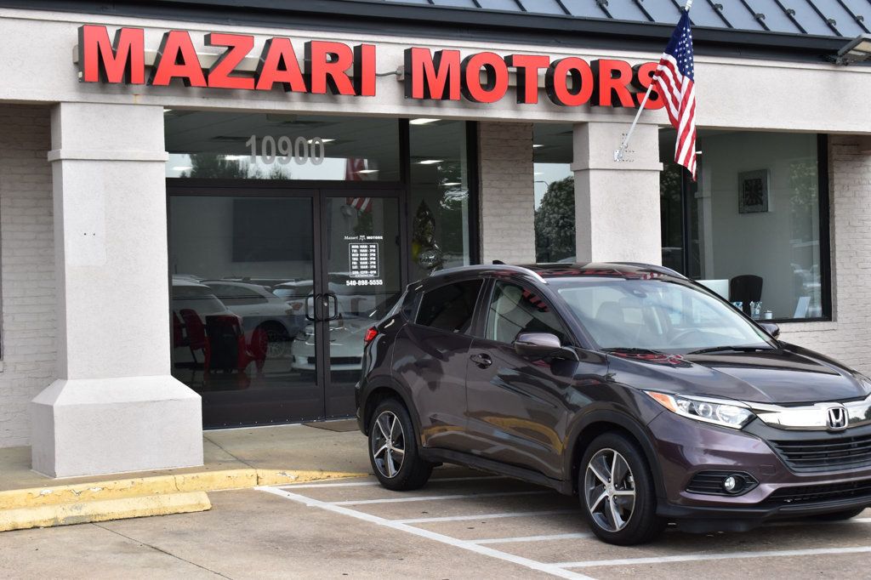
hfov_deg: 29.9
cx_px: 436
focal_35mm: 68
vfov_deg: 20.1
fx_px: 1633
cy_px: 290
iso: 400
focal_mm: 45
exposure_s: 1/320
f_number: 10
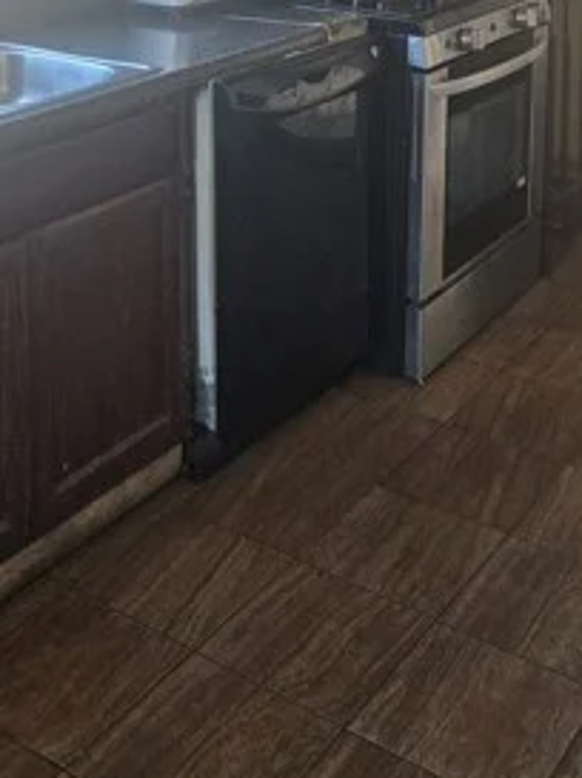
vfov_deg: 32.0
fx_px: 1213
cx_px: 320
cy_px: -46
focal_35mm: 54
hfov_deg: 27.0
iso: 200
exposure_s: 1/180
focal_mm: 5.4
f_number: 1.8
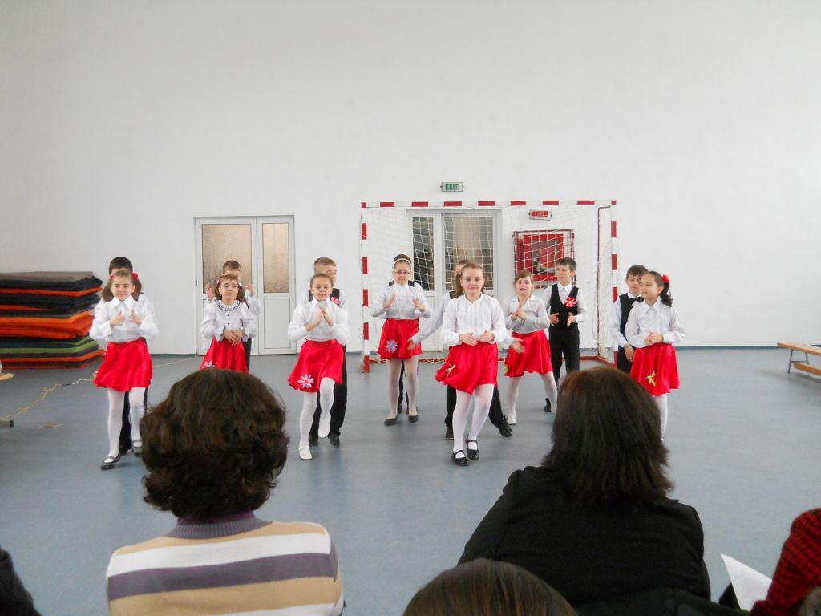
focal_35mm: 41
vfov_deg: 35.1
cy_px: 308
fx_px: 972
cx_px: 410
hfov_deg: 45.8
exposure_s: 1/200
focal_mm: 6.72
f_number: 3.1
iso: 400
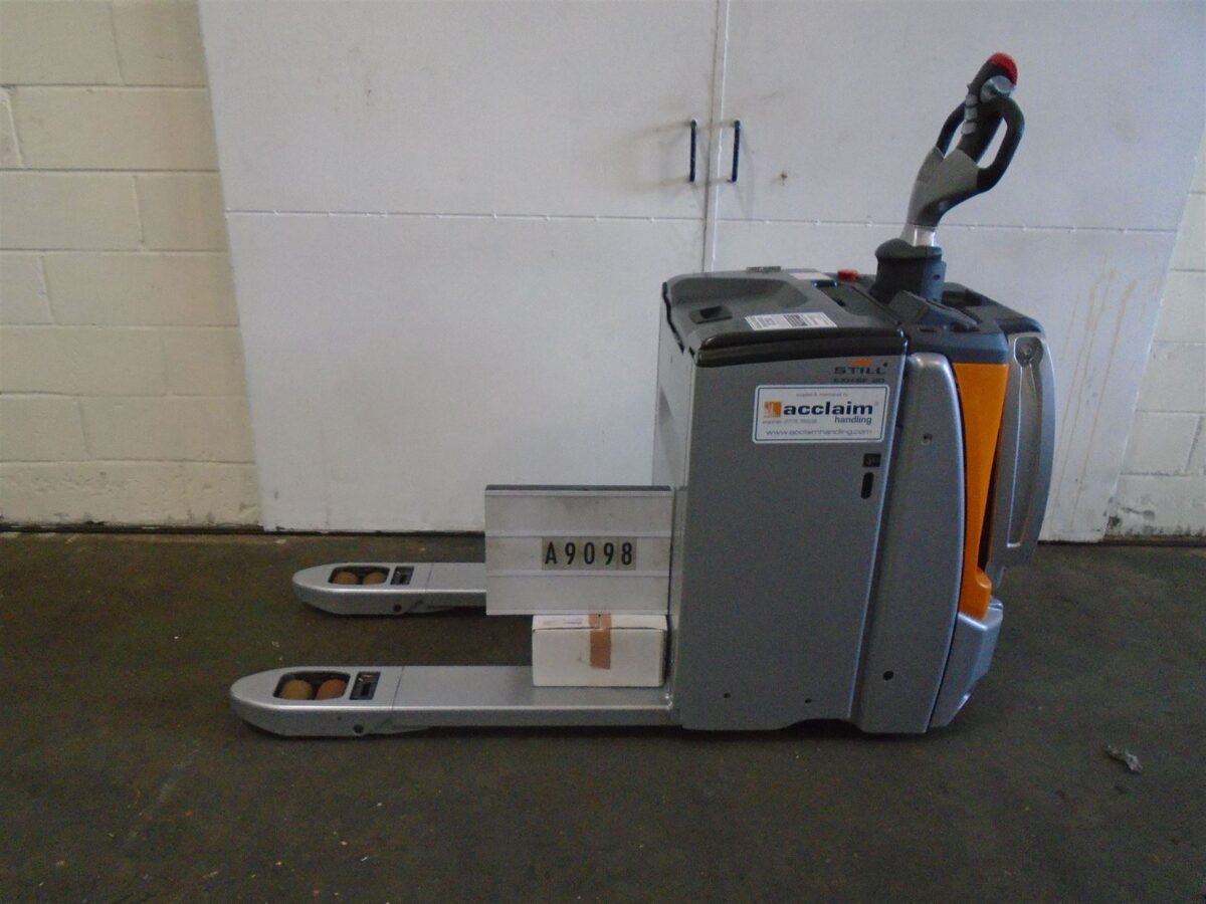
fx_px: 906
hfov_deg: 67.3
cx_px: 603
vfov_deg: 53.1
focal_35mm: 26
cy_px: 452
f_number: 3.2
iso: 640
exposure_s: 1/125
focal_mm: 4.6
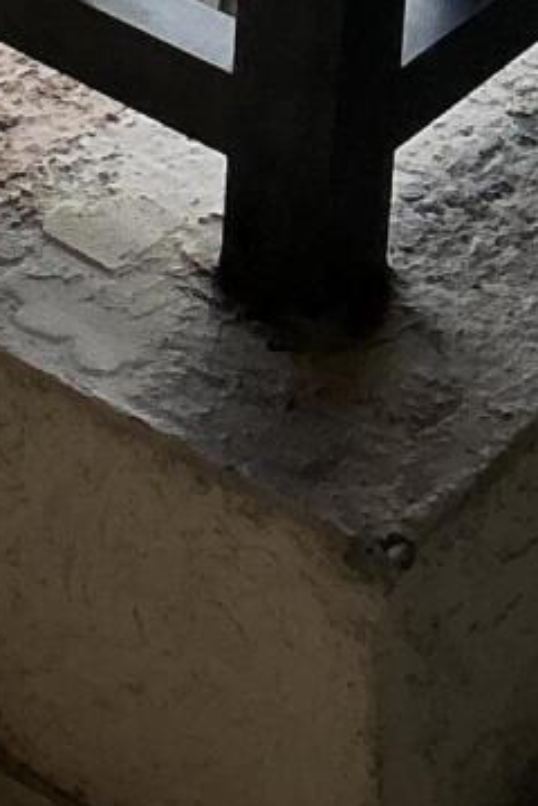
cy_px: -1314
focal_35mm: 162
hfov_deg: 8.2
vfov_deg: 10.4
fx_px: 3631
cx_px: -392
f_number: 1.8
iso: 25
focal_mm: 3
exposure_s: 1/978
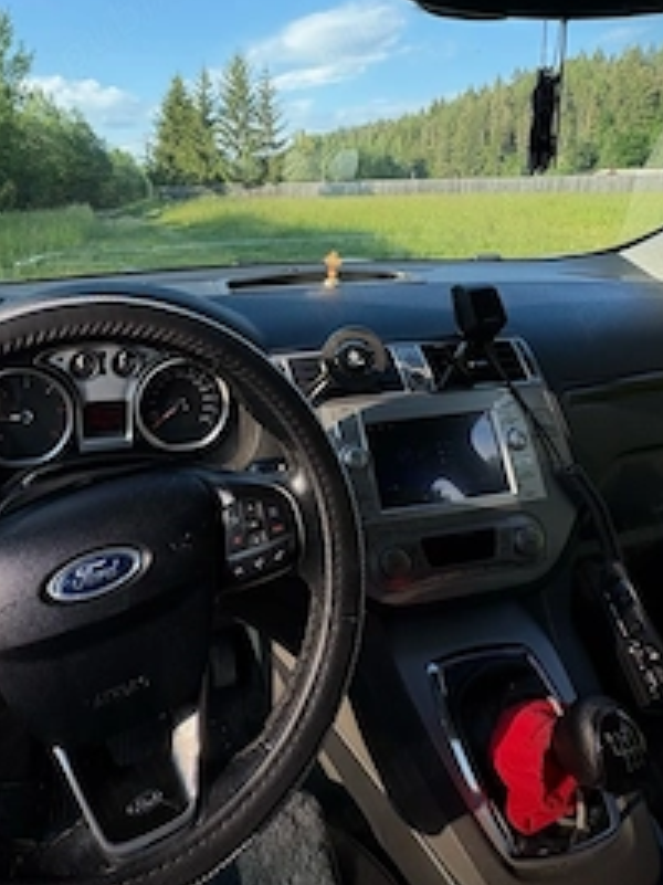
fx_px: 537
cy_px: 292
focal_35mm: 21
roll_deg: +1.5
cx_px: 229
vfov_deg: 76.4
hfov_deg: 62.1
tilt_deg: -10.9
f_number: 2.2
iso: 50
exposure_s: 1/407
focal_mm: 2.22
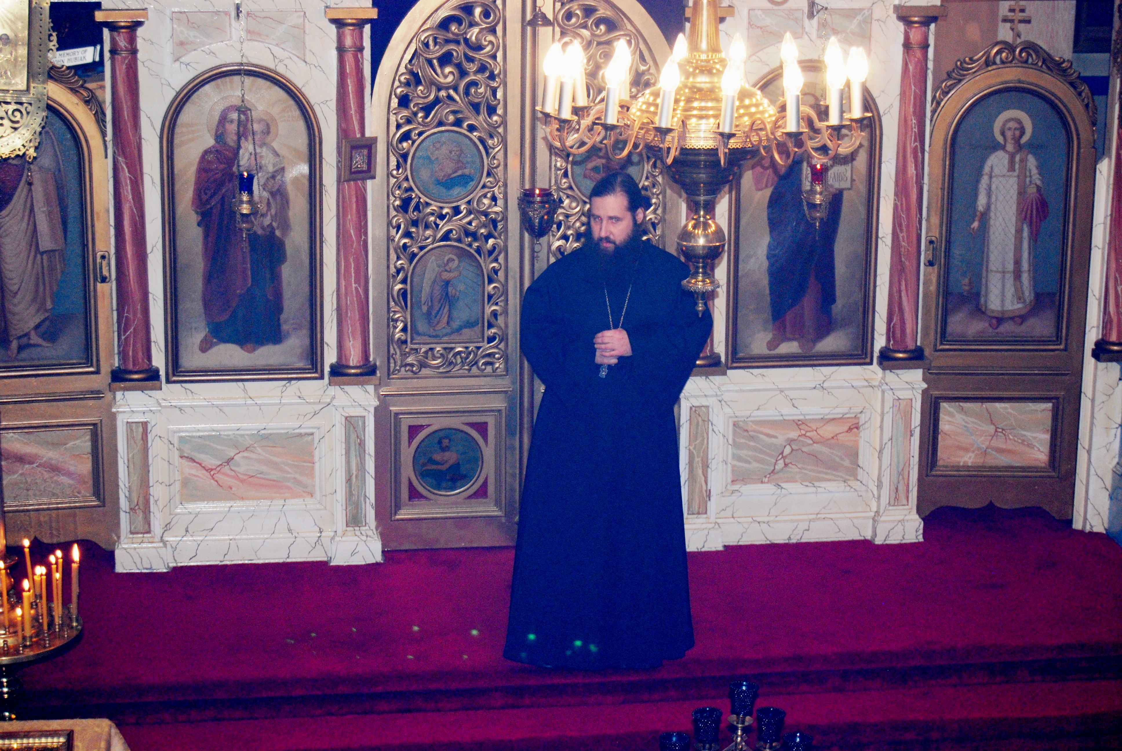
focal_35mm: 82
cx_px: 561
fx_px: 2574
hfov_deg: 24.6
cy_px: 376
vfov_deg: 16.6
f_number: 5.6
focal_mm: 55
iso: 640
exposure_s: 1/60
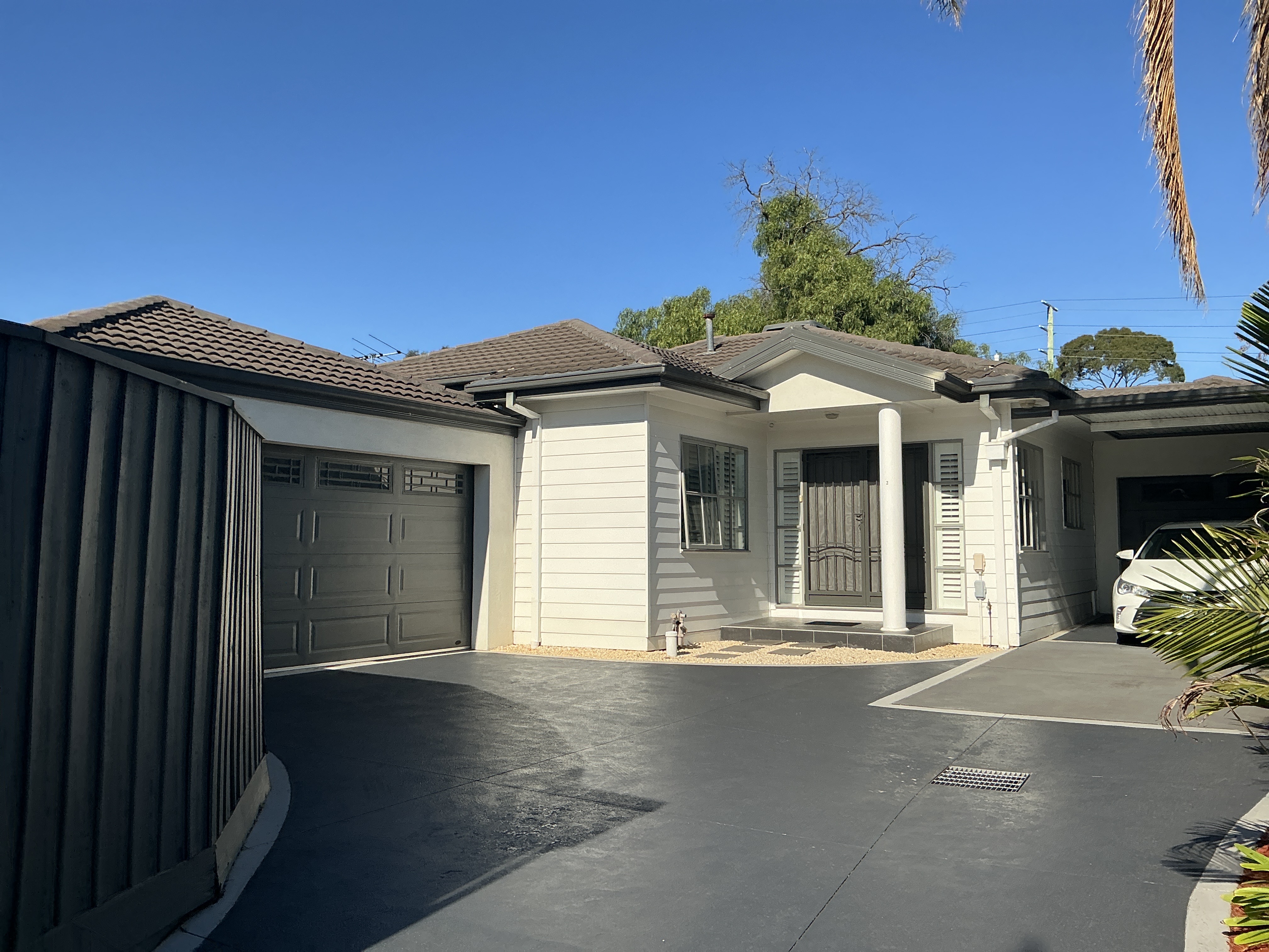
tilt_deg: +3.6
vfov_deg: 49.7
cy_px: 476
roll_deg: +1.0
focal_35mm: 28
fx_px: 1026
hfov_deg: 63.4
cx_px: 634
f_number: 1.8
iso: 25
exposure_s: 1/2058
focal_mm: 3
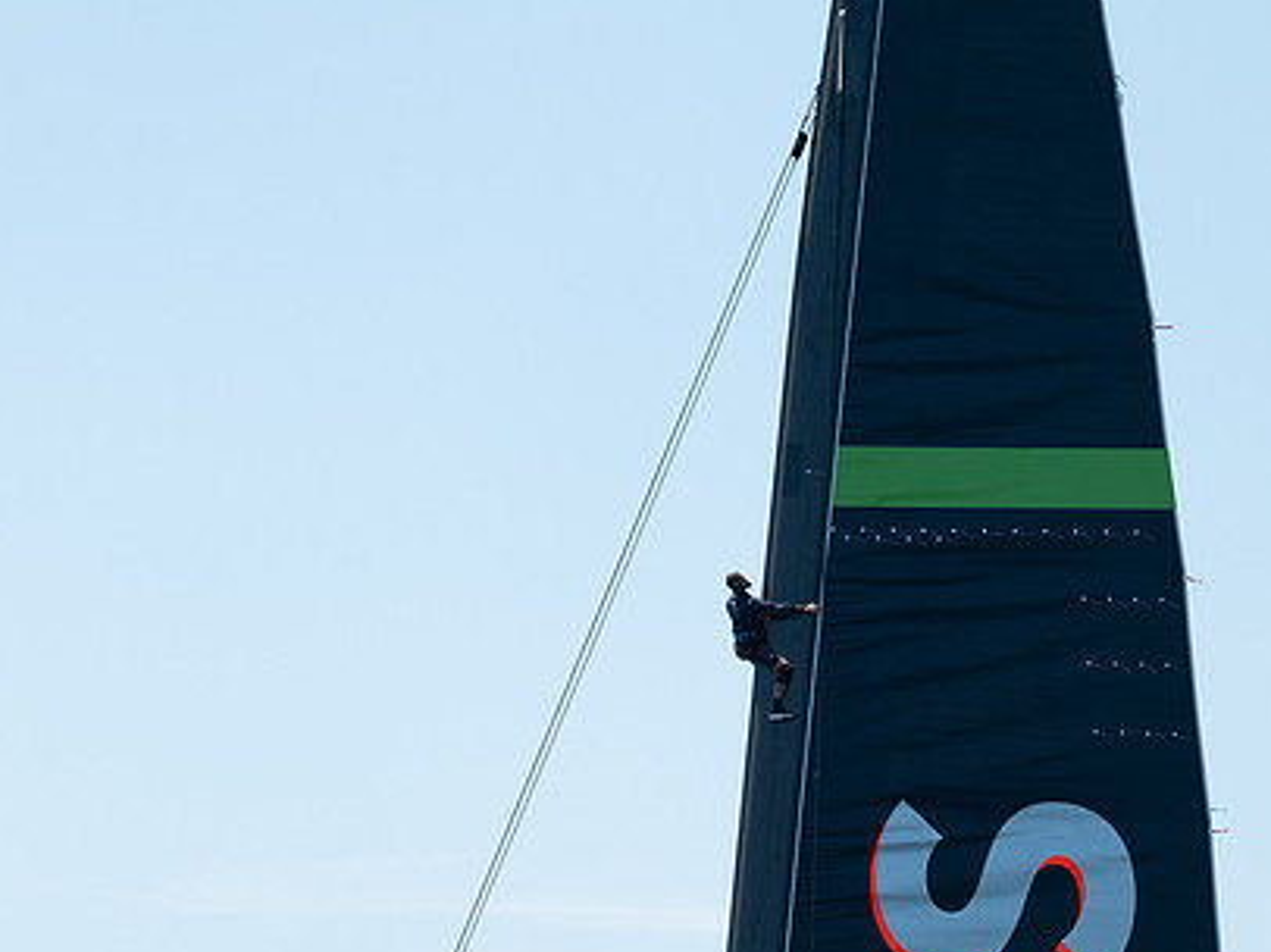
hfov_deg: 7.2
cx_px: 770
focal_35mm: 275
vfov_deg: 5.4
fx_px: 10091
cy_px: 578
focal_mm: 200
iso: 100
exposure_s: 1/1600
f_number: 3.5
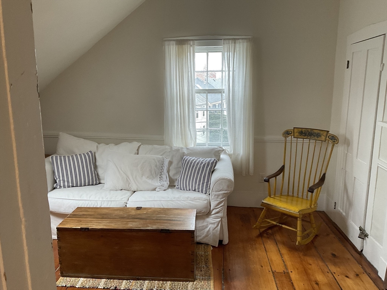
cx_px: 194
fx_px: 324
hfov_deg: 61.7
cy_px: 145
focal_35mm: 29
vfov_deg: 48.2
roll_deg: -0.2
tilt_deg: -11.6
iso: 100
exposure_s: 1/60
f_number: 1.8
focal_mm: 3
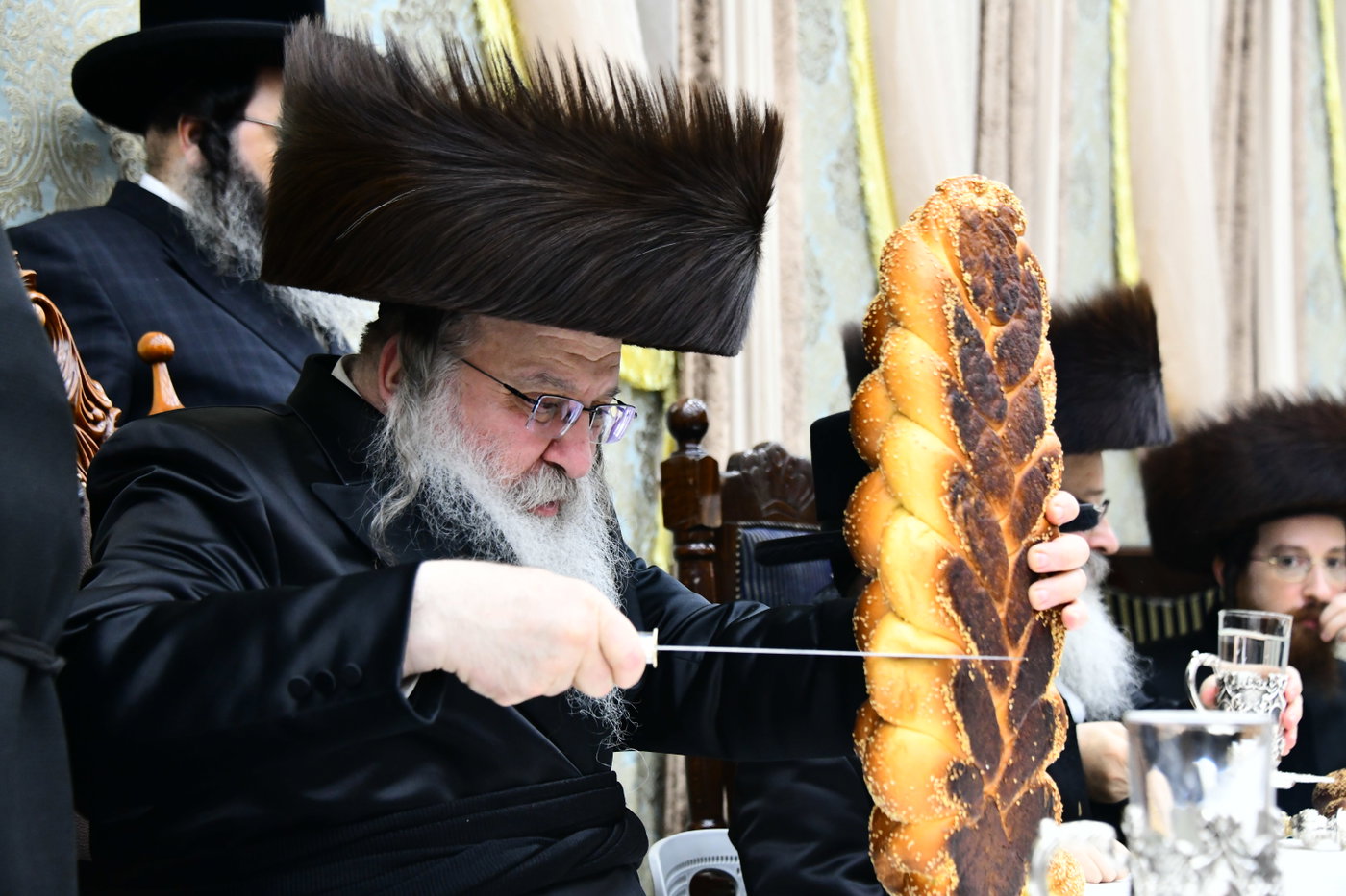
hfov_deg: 28.1
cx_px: 673
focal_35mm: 72
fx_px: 2691
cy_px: 448
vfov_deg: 18.9
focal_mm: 72
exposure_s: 1/160
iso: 3200
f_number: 5.6
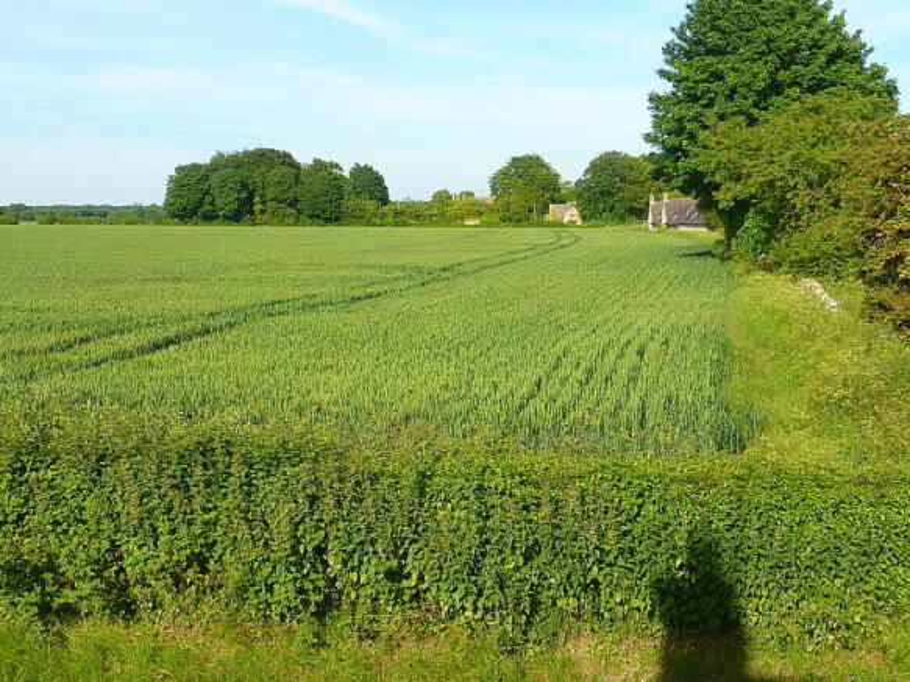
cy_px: 341
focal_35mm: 45
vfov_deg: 32.2
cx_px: 455
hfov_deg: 42.1
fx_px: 1183
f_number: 4
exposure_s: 1/400
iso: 80
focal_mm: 4.1
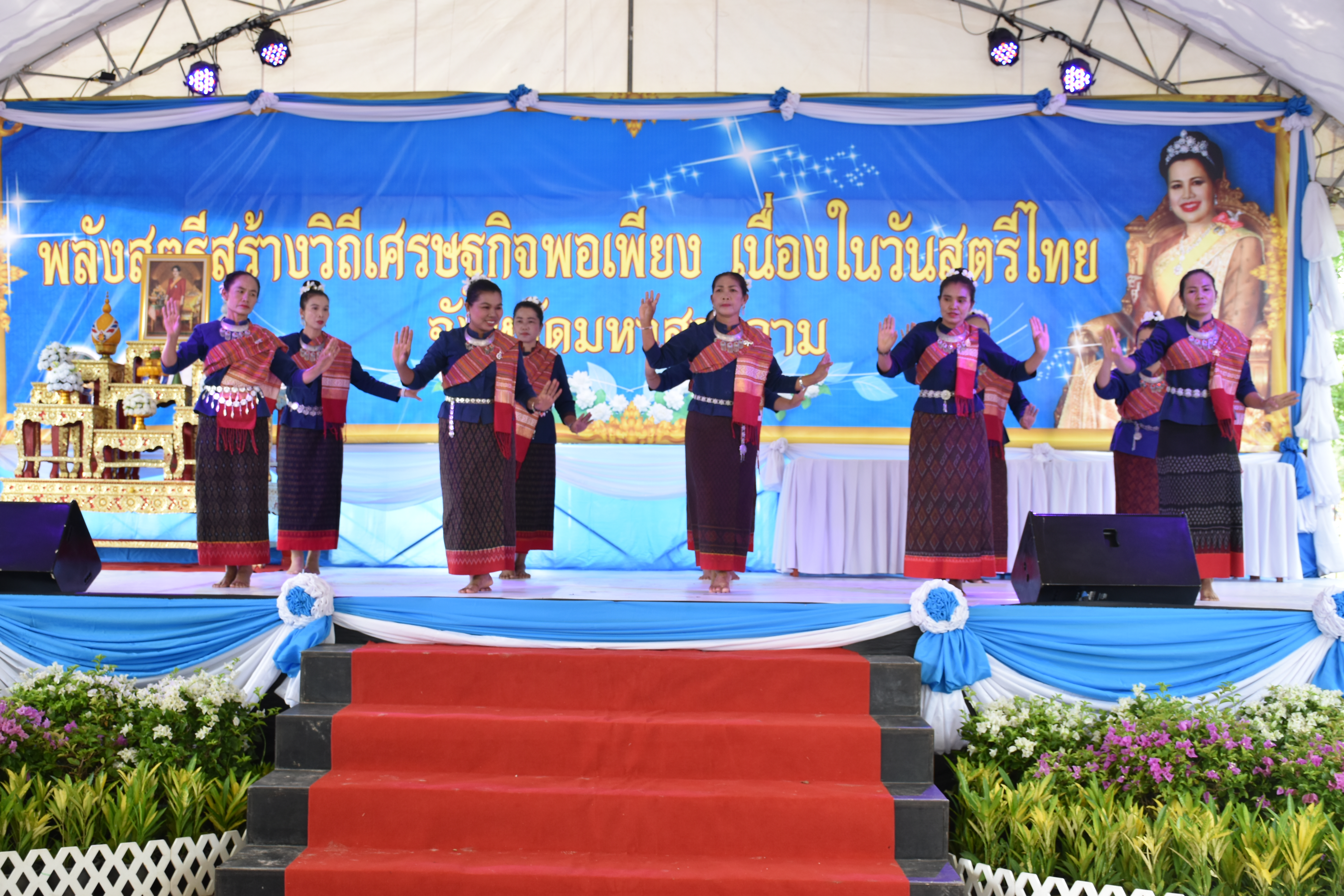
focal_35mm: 48
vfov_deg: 28.1
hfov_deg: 41.1
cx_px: 672
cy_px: 448
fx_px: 1792
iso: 400
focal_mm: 32
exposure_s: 1/100
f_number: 5
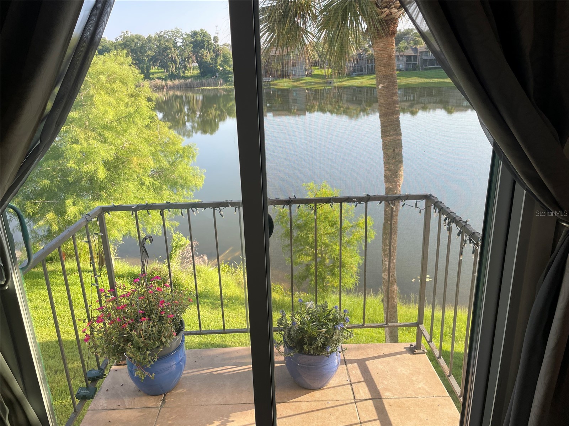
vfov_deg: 53.1
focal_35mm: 26
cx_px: 284
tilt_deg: -17.4
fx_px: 427
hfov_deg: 67.3
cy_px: 213
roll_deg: +1.9
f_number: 1.6
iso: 32
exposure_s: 1/401
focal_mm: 4.2
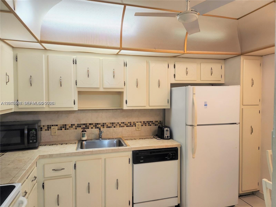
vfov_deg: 58.9
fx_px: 183
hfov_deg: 73.9
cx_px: 138
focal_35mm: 23
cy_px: 104
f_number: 1.8
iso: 125
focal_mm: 5.4
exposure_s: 1/120
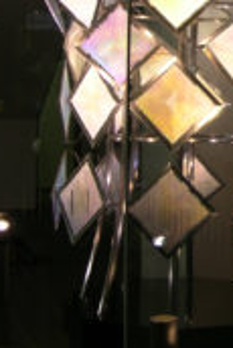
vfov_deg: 21.9
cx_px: 247
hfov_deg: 14.6
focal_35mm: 92
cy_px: 77
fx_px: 891
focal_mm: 8
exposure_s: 1/56.6
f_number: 2.8
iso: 100
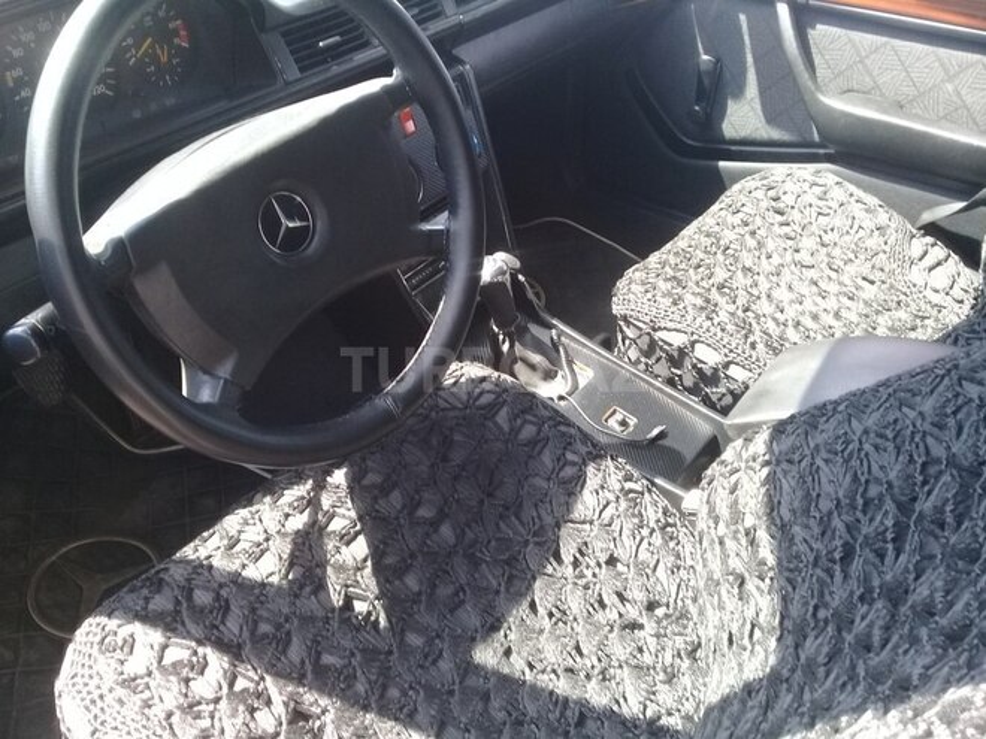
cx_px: 493
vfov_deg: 45.4
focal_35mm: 31
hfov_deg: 58.4
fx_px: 883
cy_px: 370
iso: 50
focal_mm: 3.3
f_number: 2.2
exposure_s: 1/50
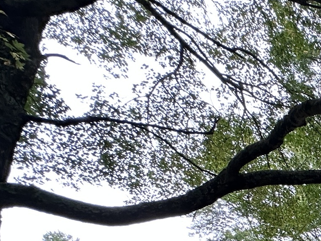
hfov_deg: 21.8
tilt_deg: +0.5
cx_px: 576
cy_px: 416
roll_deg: -0.4
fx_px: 519
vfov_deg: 20.1
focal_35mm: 56
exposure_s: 1/99
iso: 100
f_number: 2.2
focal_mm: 2.22
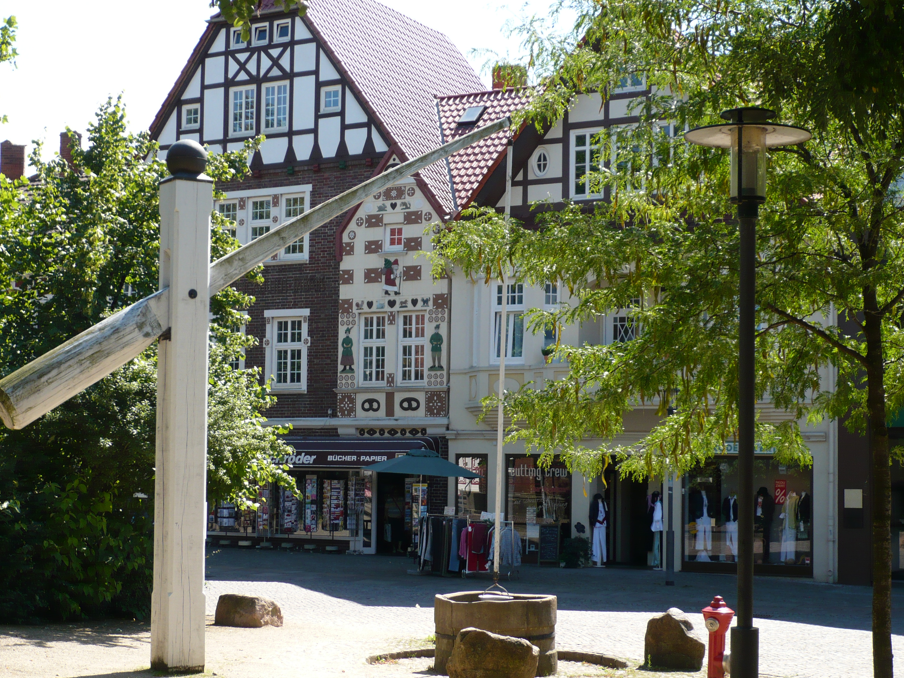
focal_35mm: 64
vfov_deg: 22.9
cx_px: 425
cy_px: 336
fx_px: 1671
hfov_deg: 30.3
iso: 100
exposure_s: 1/320
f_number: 3.7
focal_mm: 9.9
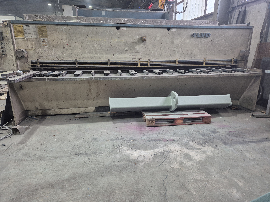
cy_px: 101
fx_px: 179
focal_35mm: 23
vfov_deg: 58.9
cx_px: 135
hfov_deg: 73.9
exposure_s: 1/30
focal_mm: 5.4
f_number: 1.8
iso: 320
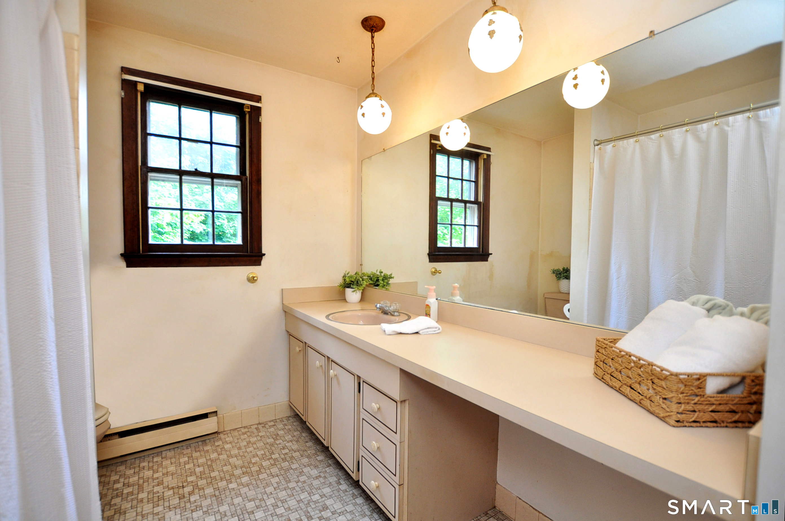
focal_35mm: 15
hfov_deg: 100.5
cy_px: 260
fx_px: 327
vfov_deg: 77.2
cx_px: 392
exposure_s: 1/50
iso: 250
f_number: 3.5
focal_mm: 10
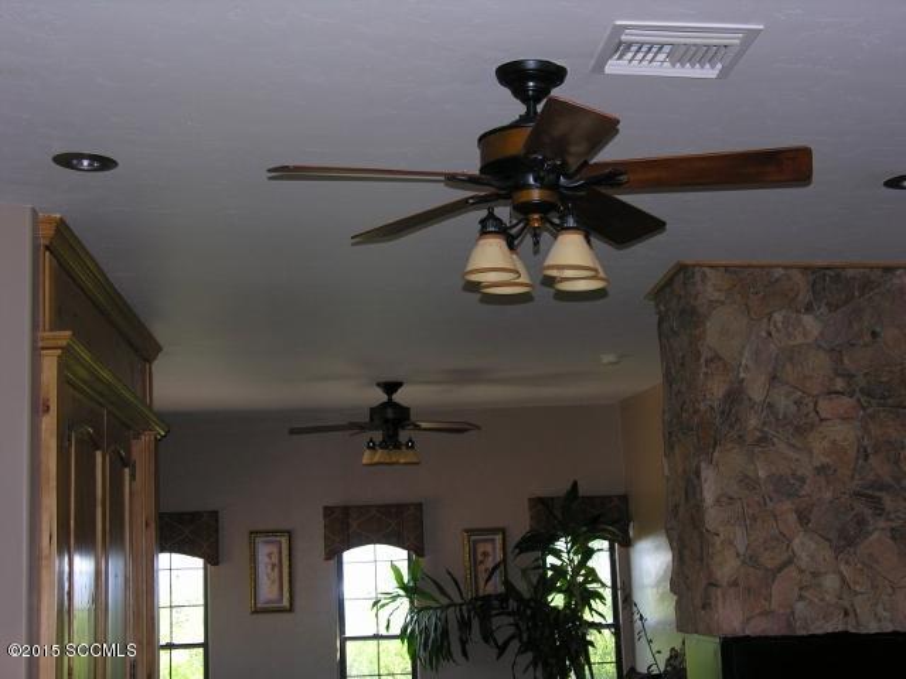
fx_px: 1544
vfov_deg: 24.8
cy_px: 340
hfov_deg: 32.7
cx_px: 453
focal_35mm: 59
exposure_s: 1/60.1
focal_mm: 15
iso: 78
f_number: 3.2
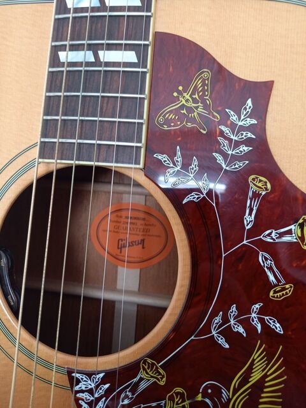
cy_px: 204
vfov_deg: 69.4
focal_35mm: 25
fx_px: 295
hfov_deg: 54.9
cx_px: 153
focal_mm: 4.65
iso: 250
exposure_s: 1/50
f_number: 1.8
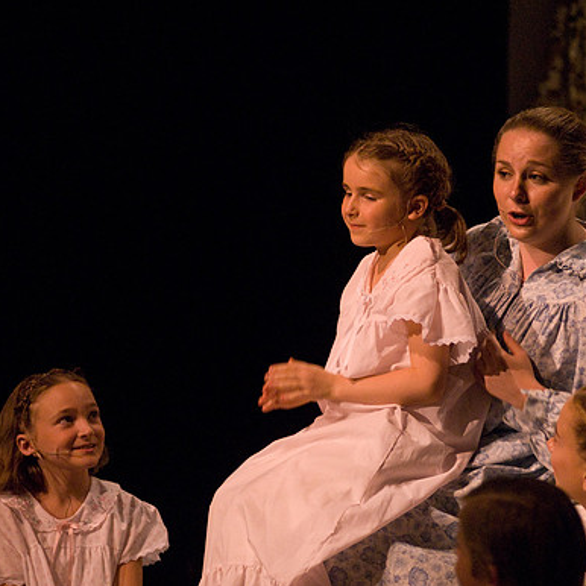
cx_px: 363
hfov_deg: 5.7
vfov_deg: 5.7
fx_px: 5880
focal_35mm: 307
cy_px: 293
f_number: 2.8
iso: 1600
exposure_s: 1/160
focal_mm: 160
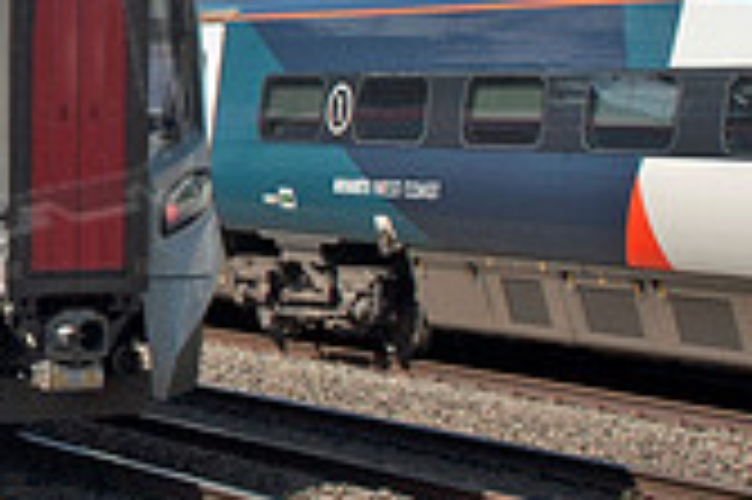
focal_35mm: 125
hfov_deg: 14.9
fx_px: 2609
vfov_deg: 10.8
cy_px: -97
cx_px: -464
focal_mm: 24
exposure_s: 1/320
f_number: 9
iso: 200
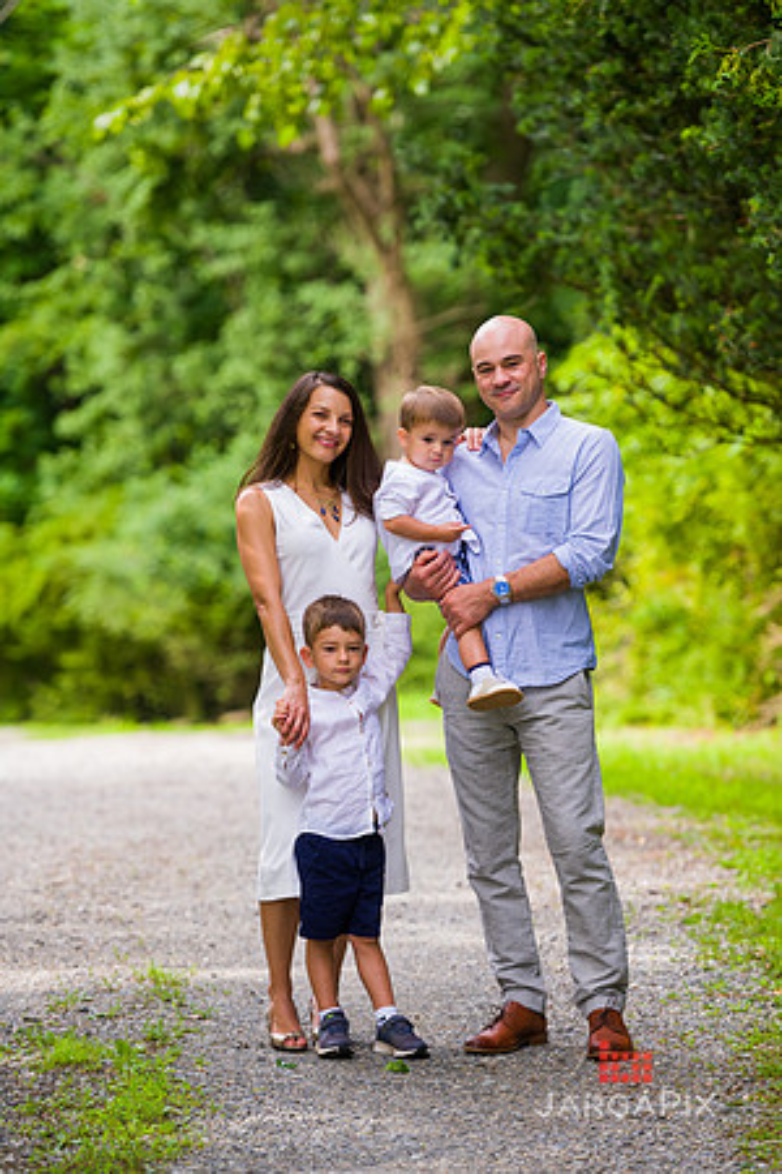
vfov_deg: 13.2
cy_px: 587
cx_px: 391
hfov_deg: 8.9
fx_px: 5050
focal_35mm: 155
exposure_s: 1/250
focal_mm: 155
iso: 200
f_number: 4
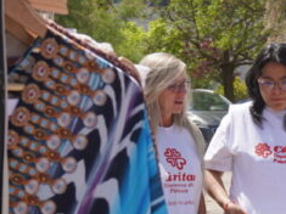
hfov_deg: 17.3
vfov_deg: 12.9
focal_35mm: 113
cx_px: 232
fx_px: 933
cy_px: 232
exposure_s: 1/640
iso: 100
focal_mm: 24
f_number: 5
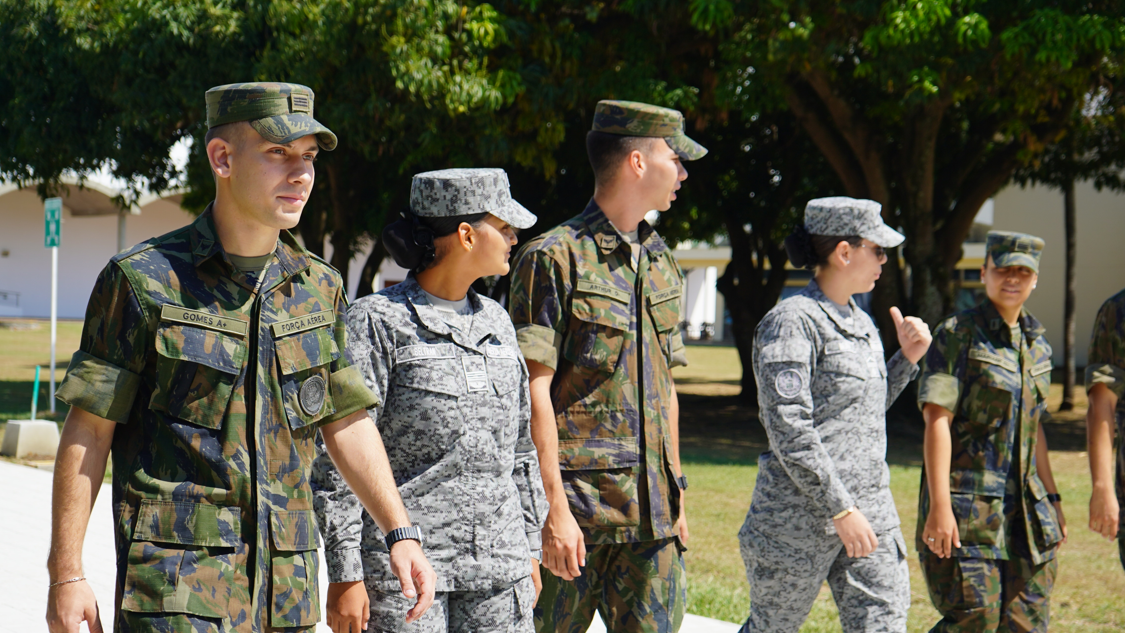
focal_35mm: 61
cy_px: 430
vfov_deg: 19.7
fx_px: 1820
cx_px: 557
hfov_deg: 34.4
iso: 100
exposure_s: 1/400
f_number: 5
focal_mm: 44
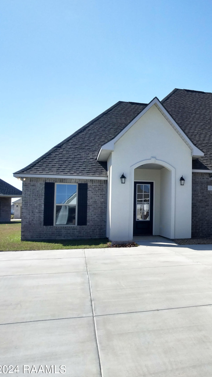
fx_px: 300
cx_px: 247
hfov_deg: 32.8
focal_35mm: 30
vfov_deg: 64.3
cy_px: 192
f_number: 2
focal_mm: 3.54
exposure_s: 1/2072
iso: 100
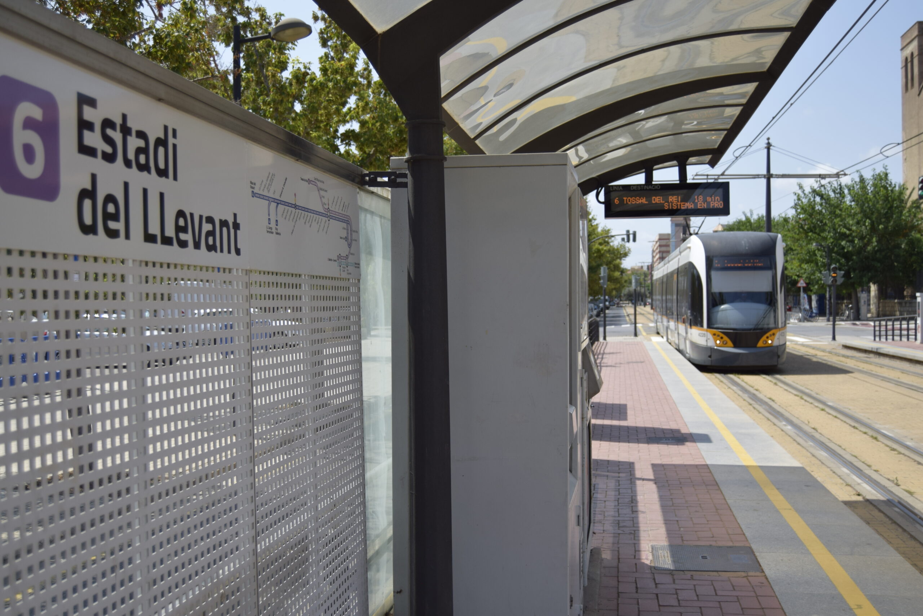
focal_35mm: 39
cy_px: 308
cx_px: 462
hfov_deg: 49.5
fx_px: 1000
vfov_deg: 34.2
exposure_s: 1/1600
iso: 200
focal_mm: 26
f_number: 4
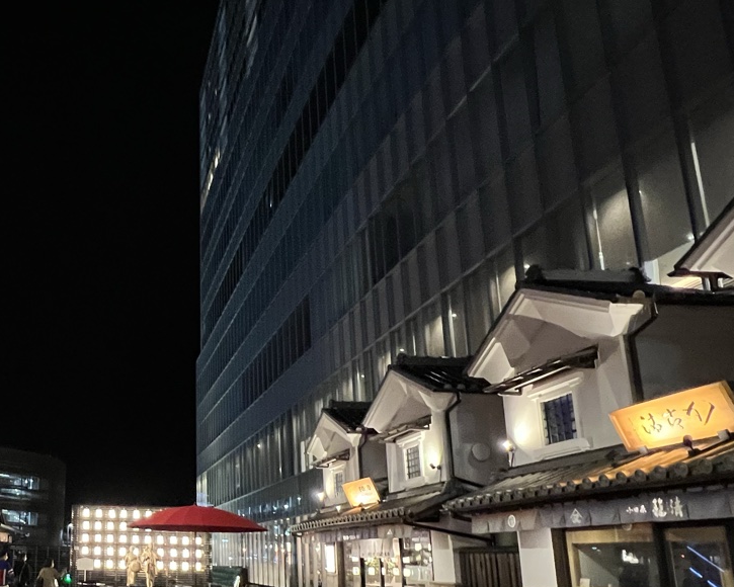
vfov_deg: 50.0
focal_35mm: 28
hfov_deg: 56.0
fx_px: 608
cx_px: 109
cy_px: 421
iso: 800
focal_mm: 1.57
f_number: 1.8
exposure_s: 1/33
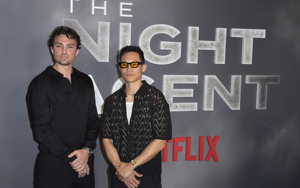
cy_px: 92
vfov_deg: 25.8
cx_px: 150
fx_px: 409
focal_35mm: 50
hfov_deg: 40.3
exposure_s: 1/250
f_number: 6.3
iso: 400
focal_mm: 48
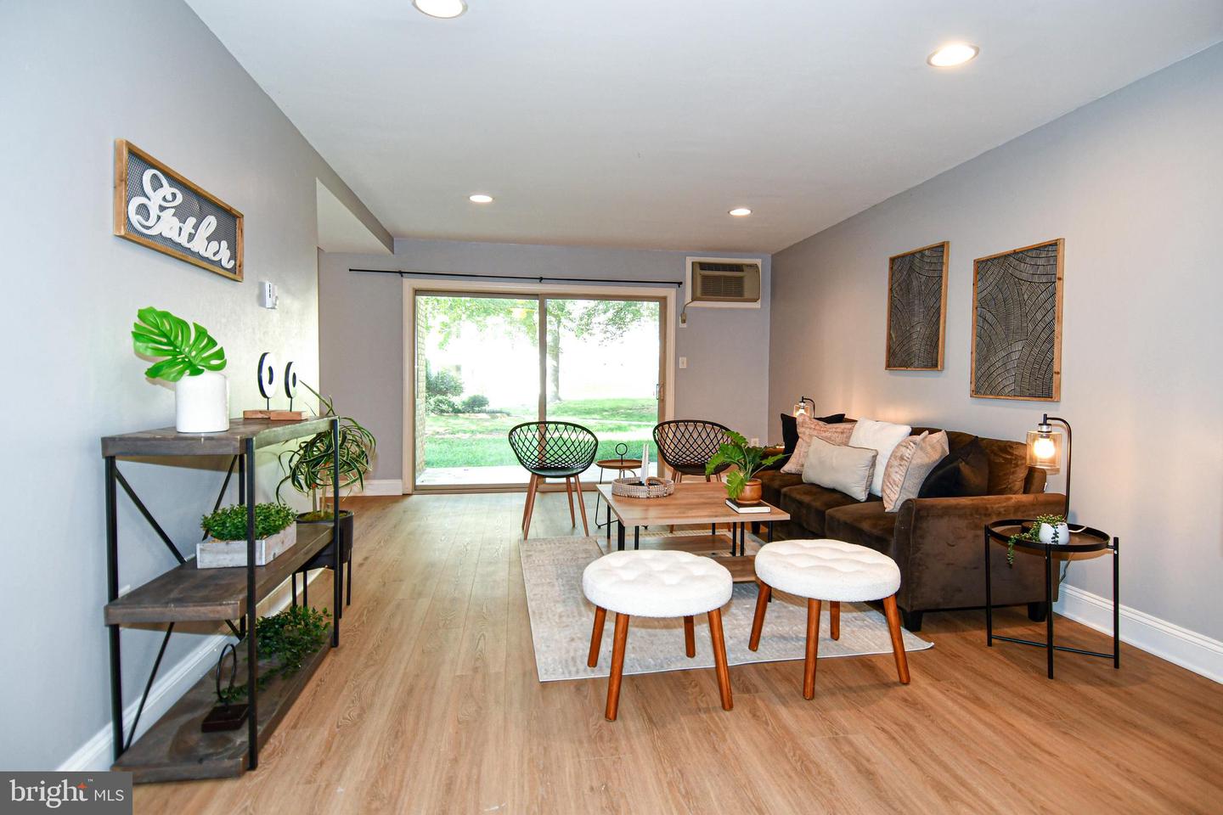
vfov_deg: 67.4
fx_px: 611
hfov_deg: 90.0
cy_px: 408
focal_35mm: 18
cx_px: 612
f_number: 4
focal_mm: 12
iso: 360
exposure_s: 1/60
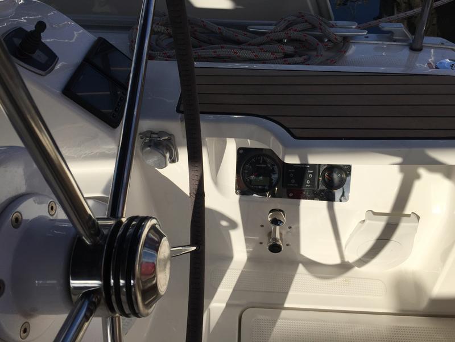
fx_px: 381
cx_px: 228
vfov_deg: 48.2
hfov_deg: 61.7
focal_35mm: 29
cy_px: 171
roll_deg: +4.9
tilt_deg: -44.1
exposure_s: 1/3597
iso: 32
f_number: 2.2
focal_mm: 4.15
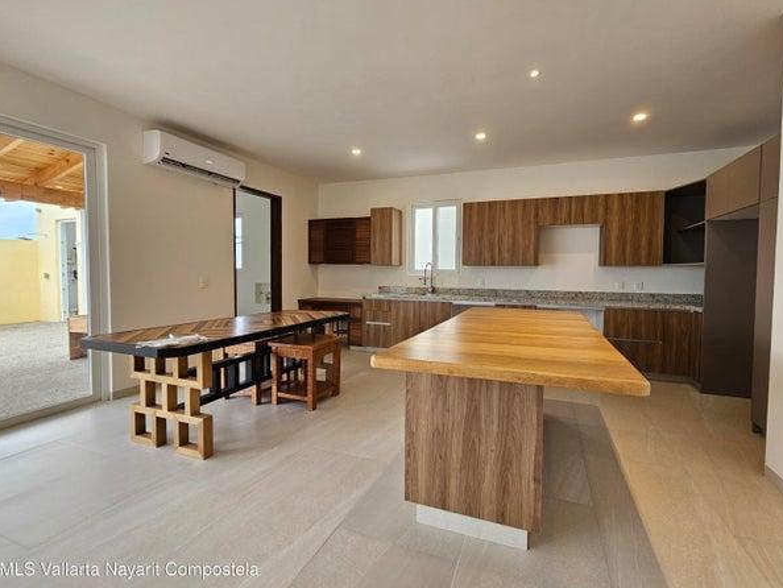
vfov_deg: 85.7
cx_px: 419
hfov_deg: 101.9
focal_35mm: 14
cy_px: 282
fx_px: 317
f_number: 2.2
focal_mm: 2.2
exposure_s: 1/60
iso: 80
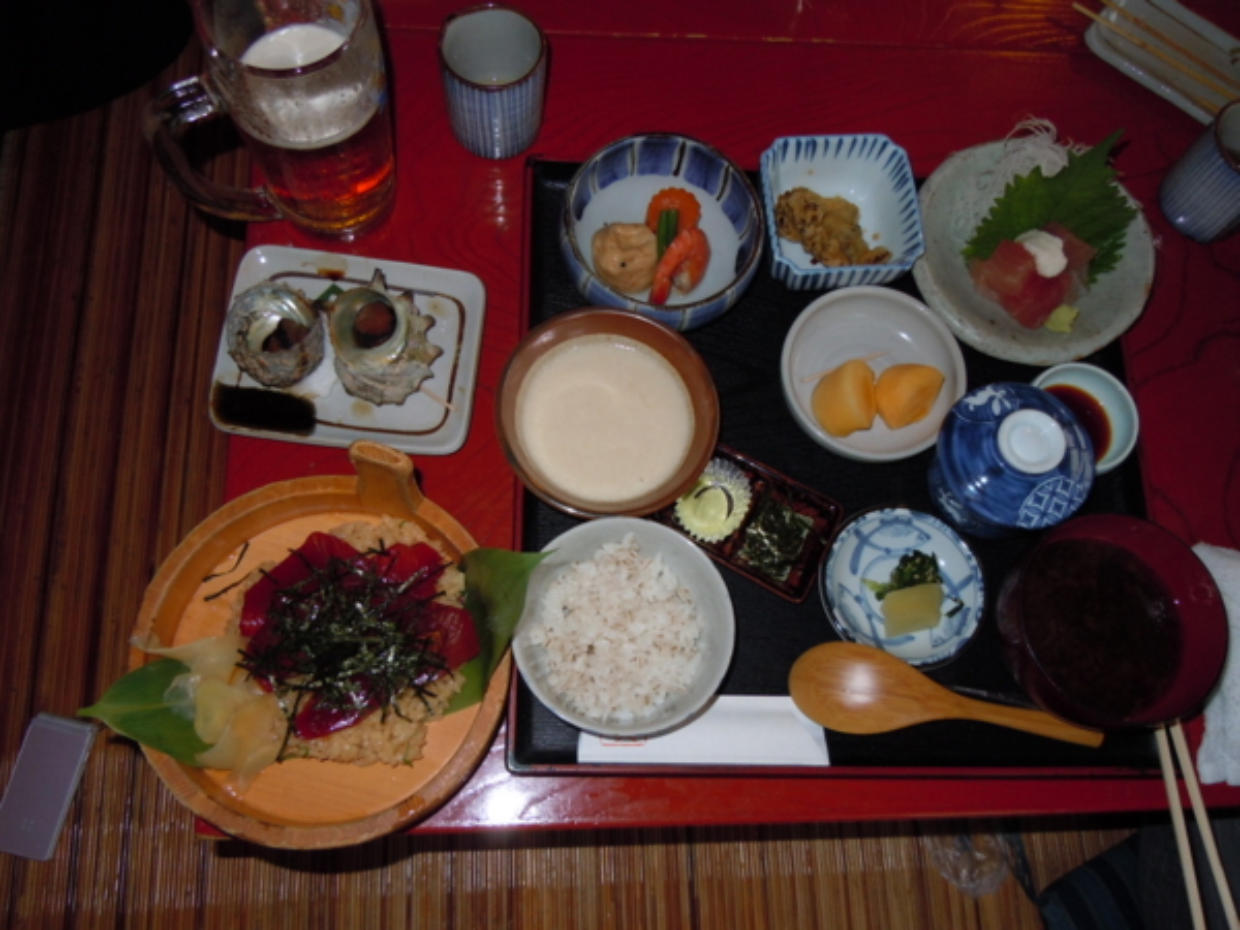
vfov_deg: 46.8
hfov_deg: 60.0
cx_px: 620
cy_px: 465
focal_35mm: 30
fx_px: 1075
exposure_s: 1/30
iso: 200
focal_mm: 5.4
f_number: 3.5
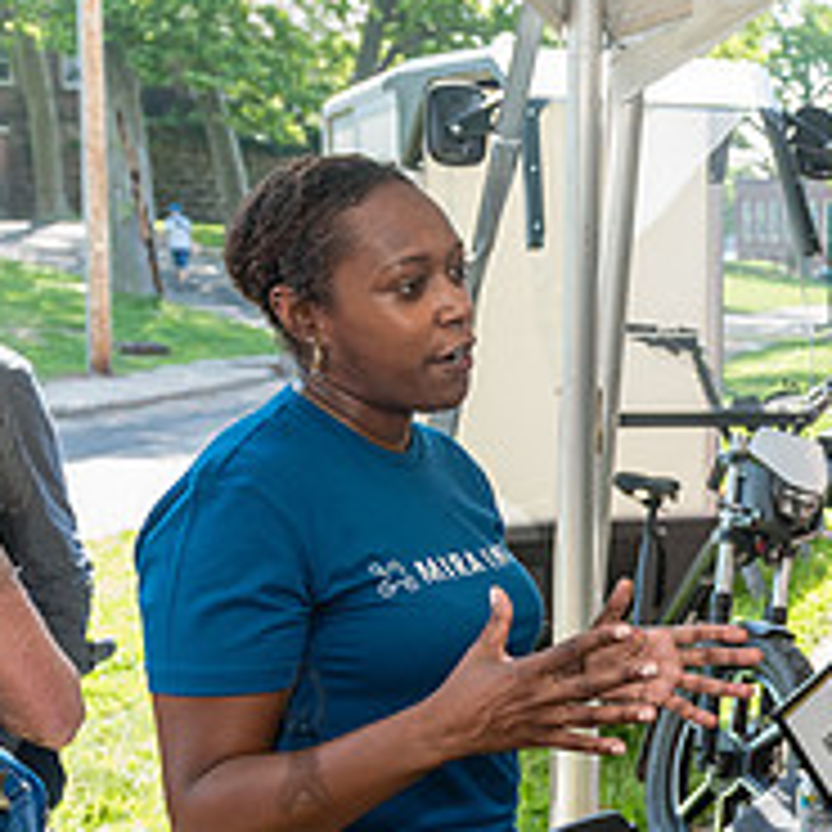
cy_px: 515
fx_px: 1740
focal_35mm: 64
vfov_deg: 26.8
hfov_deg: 25.2
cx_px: 881
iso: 400
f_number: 3.5
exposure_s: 1/320
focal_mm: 24
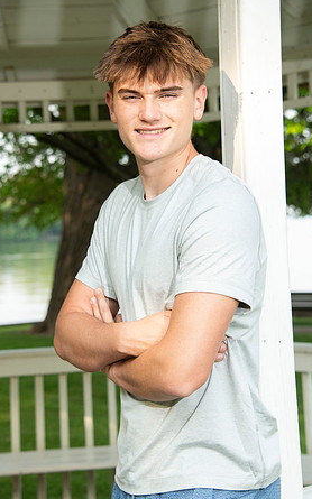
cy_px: 250
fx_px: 1375
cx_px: 150
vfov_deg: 20.6
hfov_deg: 12.9
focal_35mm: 101
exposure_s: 1/160
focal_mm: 98
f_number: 7.1
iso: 320
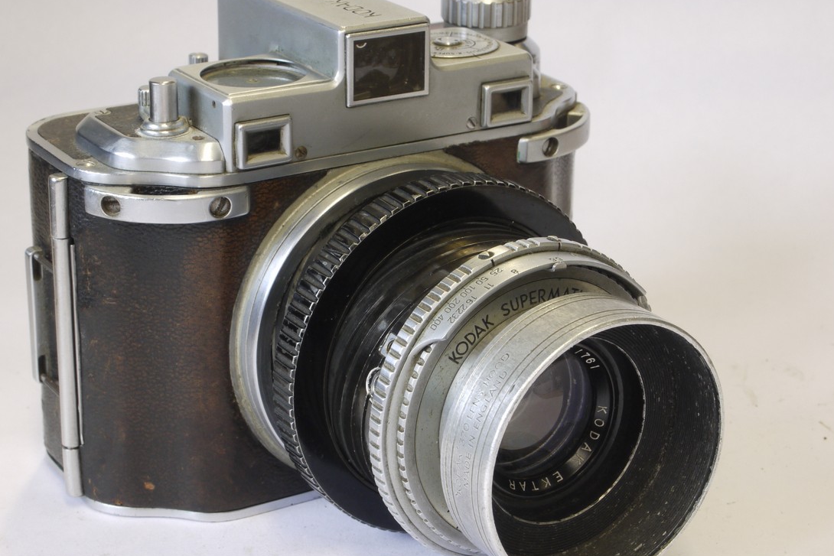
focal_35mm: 87
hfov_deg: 23.4
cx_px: 386
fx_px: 2016
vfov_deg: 15.7
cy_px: 273
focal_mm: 38
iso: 400
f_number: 13
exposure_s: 1/8
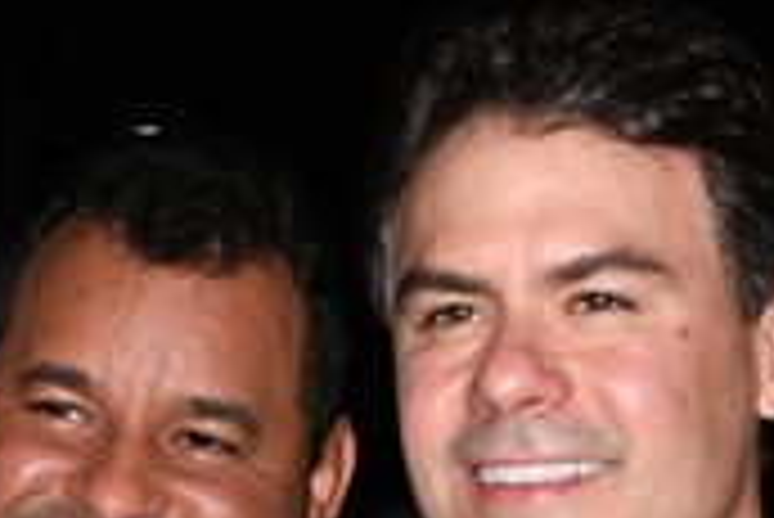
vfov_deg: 6.2
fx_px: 4605
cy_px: 1169
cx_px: 220
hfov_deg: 9.6
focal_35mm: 214
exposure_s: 1/60
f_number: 3.8
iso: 100
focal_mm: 24
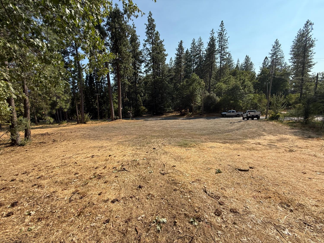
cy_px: 122
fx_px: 131
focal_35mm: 14
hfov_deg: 102.1
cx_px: 162
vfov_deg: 85.7
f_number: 2.2
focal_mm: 2.22
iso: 50
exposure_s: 1/1189
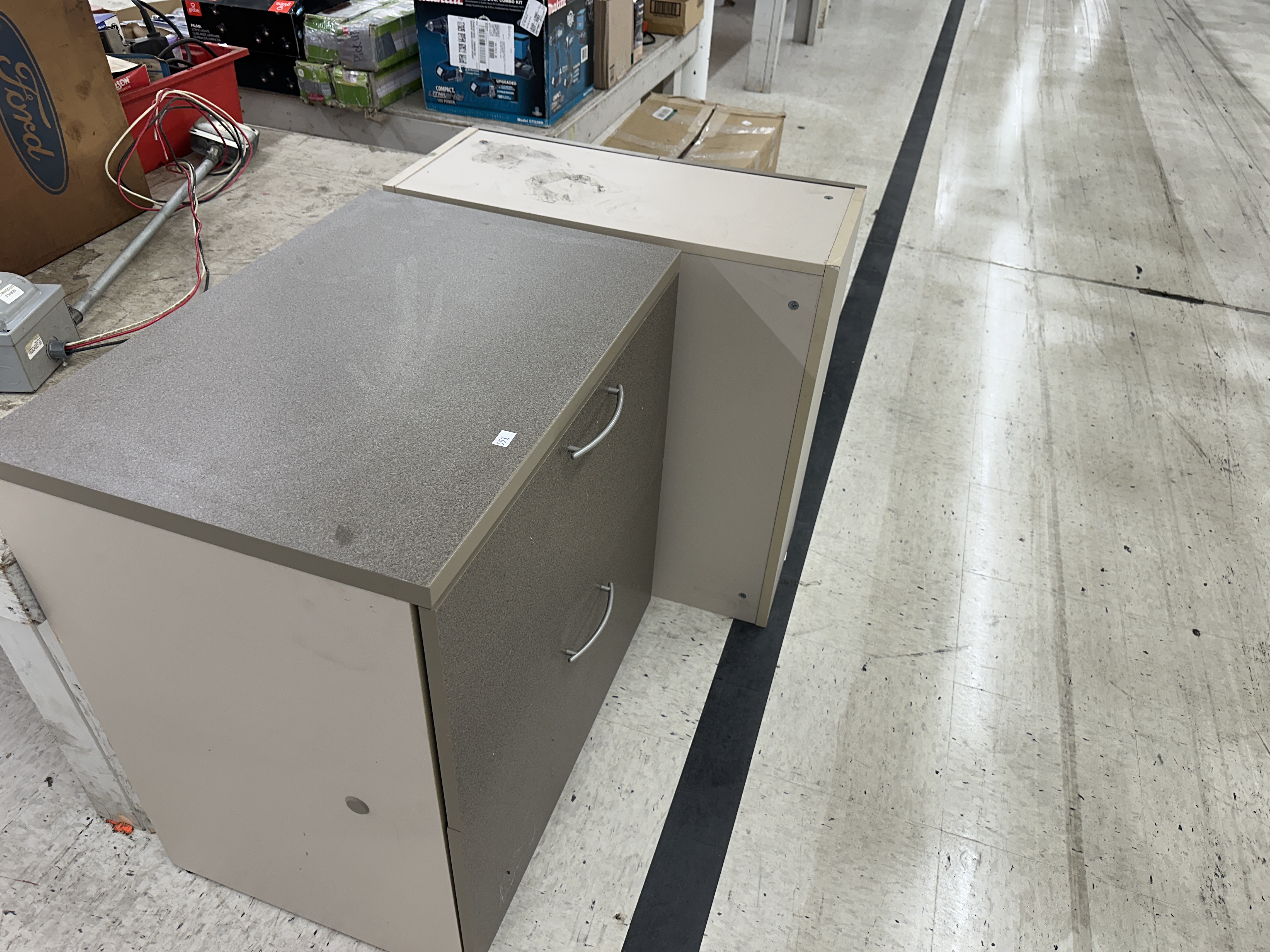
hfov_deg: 71.6
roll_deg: -1.4
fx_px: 881
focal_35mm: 24
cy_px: 476
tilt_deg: -38.5
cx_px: 635
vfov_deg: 56.8
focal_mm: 6.86
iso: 80
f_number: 1.78
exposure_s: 1/120
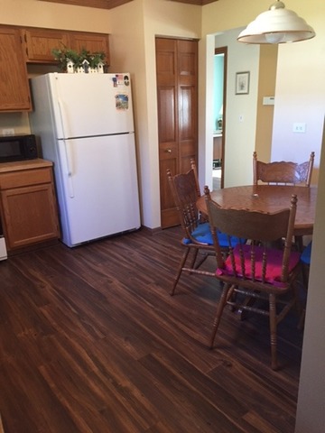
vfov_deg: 61.7
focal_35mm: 29
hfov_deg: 48.2
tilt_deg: -16.4
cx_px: 162
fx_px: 363
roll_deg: +2.3
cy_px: 216
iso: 160
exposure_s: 1/30
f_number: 2.2
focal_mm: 4.15
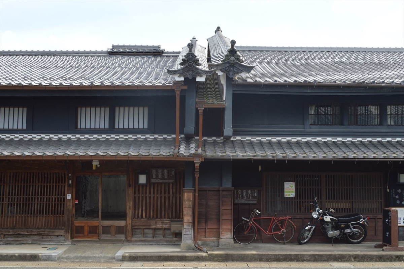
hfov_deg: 49.6
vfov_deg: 34.2
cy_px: 134
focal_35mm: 39
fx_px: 437
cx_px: 202
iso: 400
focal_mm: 26
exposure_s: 1/320
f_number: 9
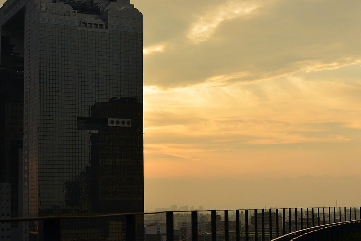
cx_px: 244
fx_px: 752
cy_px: 144
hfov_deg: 26.8
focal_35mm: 75
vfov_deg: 18.2
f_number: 9
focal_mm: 28
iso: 400
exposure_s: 1/640
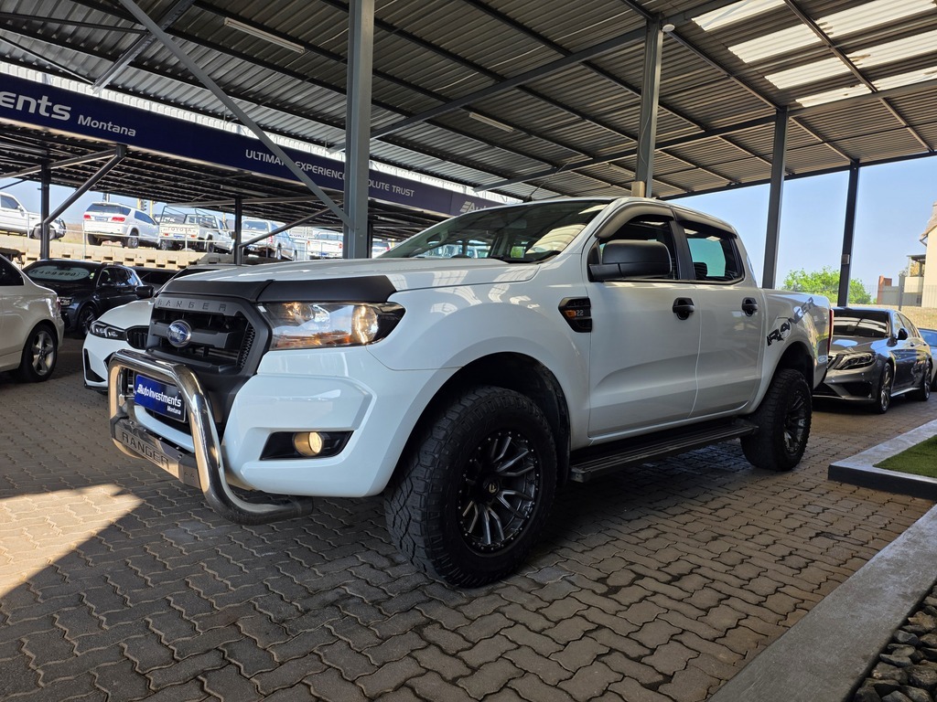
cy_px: 351
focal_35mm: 23
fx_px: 623
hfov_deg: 73.9
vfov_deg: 58.9
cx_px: 468
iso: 80
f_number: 1.7
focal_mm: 6.25
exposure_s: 1/1563
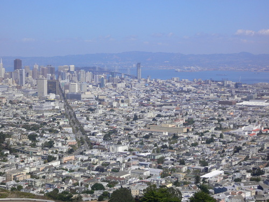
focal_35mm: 74
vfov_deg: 19.9
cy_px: 101
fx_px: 575
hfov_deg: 26.3
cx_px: 134
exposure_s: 1/250
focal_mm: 12.3
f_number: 8.5
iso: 80
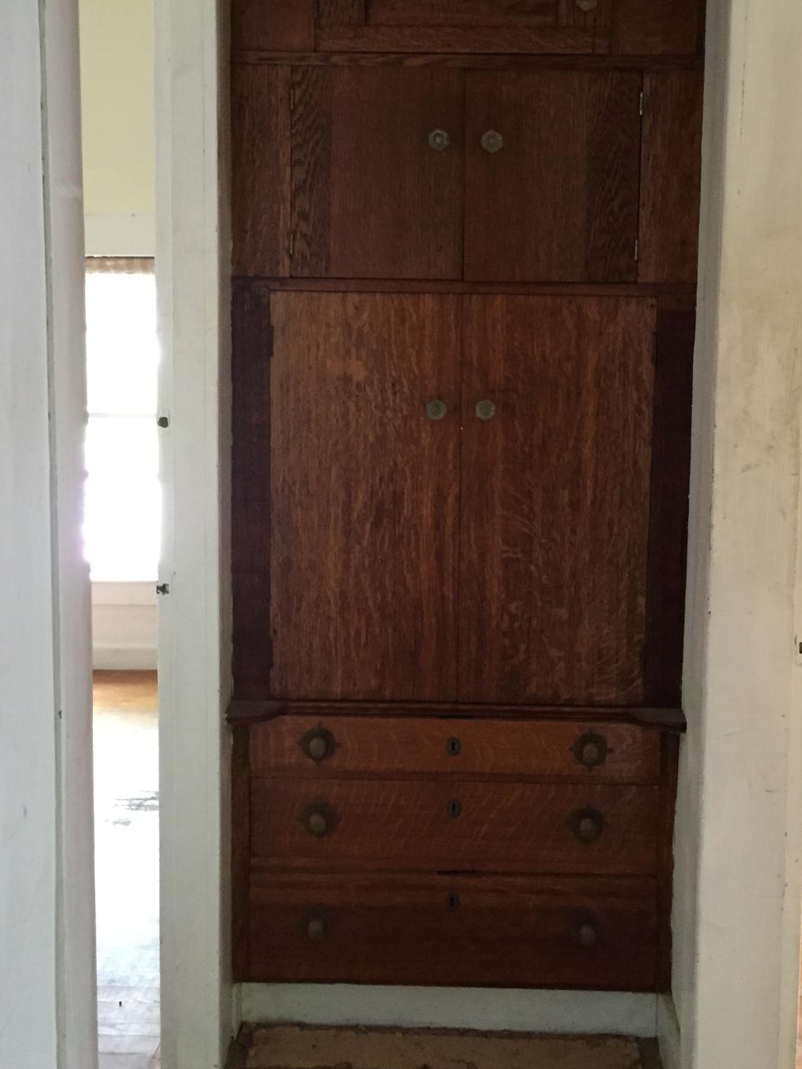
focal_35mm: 42
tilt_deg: -5.5
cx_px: 465
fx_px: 1297
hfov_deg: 34.3
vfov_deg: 44.5
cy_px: 409
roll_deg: -0.4
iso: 250
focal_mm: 4.15
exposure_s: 1/30
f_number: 2.2
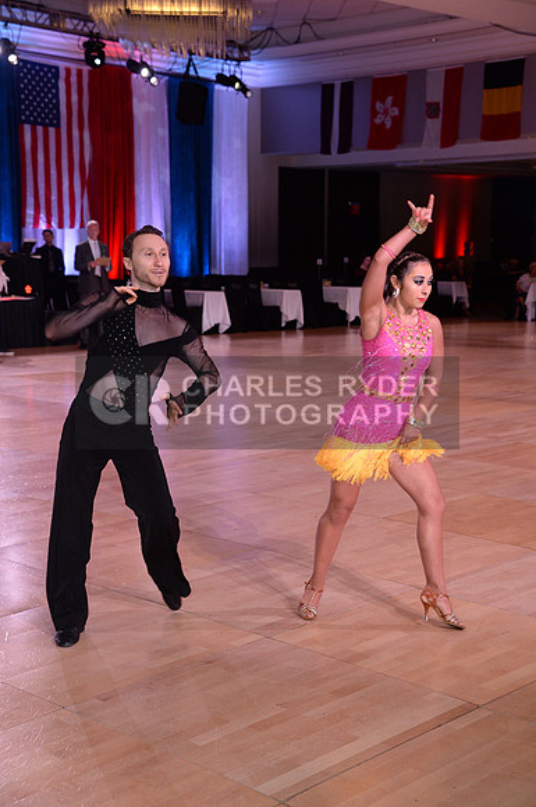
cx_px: 268
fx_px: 1456
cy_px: 404
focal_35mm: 65
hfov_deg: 20.9
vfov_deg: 31.0
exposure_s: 1/250
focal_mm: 65
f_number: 5.6
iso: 2000
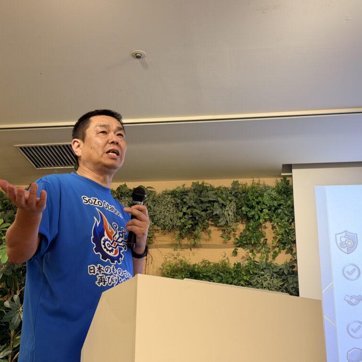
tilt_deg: +20.4
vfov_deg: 30.0
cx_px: 154
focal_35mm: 57
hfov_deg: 30.0
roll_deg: -1.4
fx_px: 674
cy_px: 181
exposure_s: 1/50
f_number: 1.78
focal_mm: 6.76
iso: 125
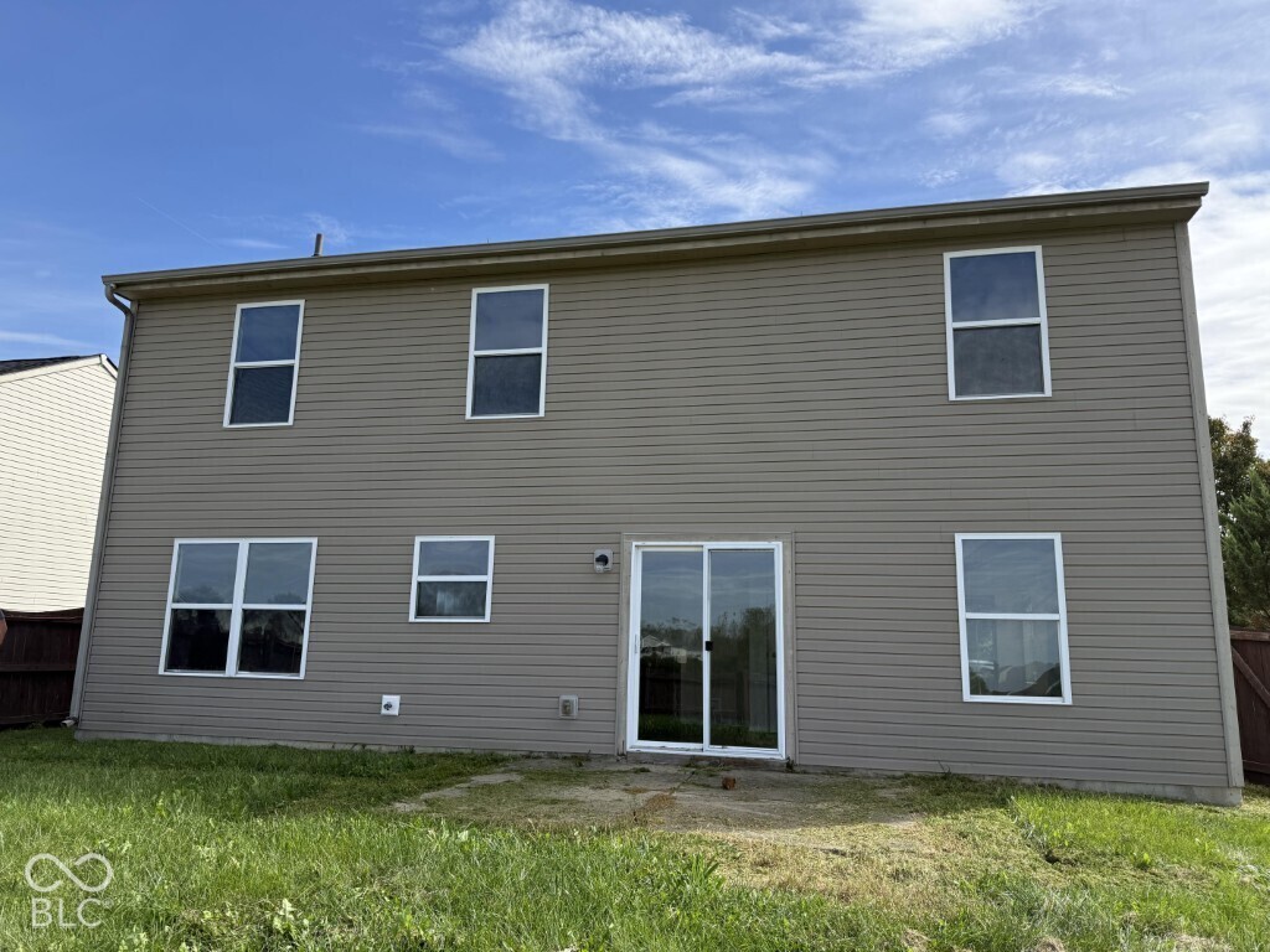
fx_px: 881
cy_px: 476
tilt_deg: +12.0
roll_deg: -1.0
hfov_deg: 71.6
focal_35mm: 24
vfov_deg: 56.8
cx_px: 635
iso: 100
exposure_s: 1/3145
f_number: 1.78
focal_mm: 6.76
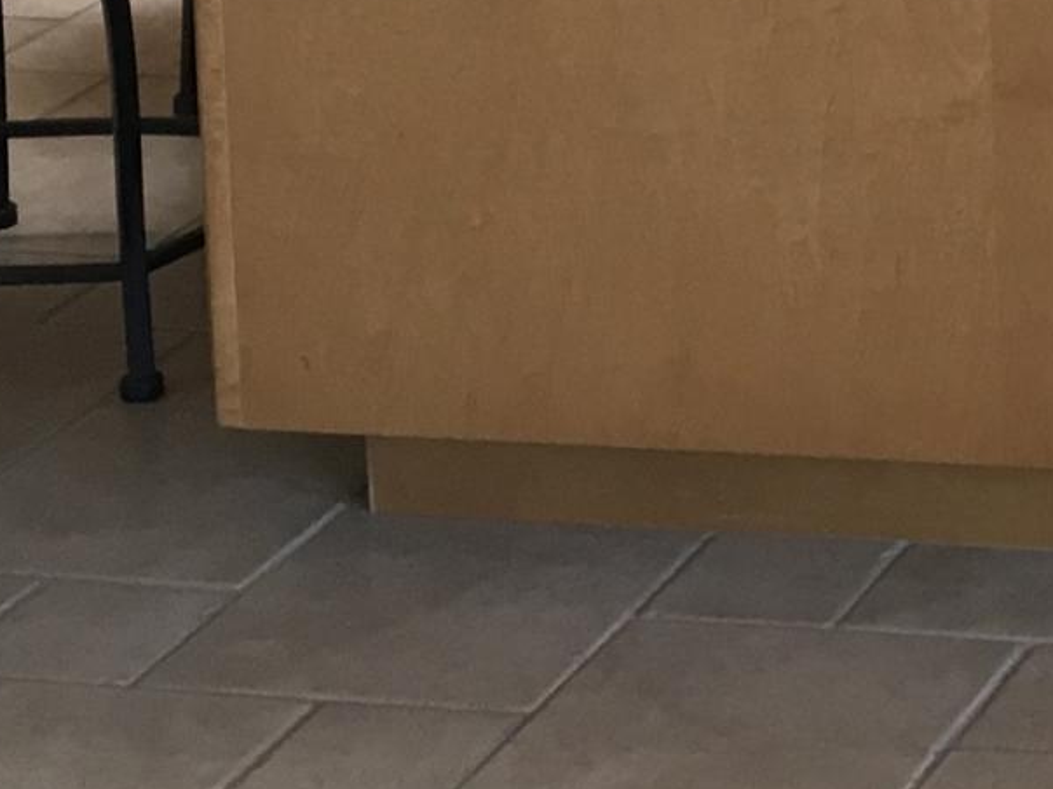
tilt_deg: -4.7
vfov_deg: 9.4
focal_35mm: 144
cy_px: -965
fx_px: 4380
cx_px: 1864
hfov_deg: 12.6
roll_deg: +1.1
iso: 64
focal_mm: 4.15
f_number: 2.2
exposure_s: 1/30
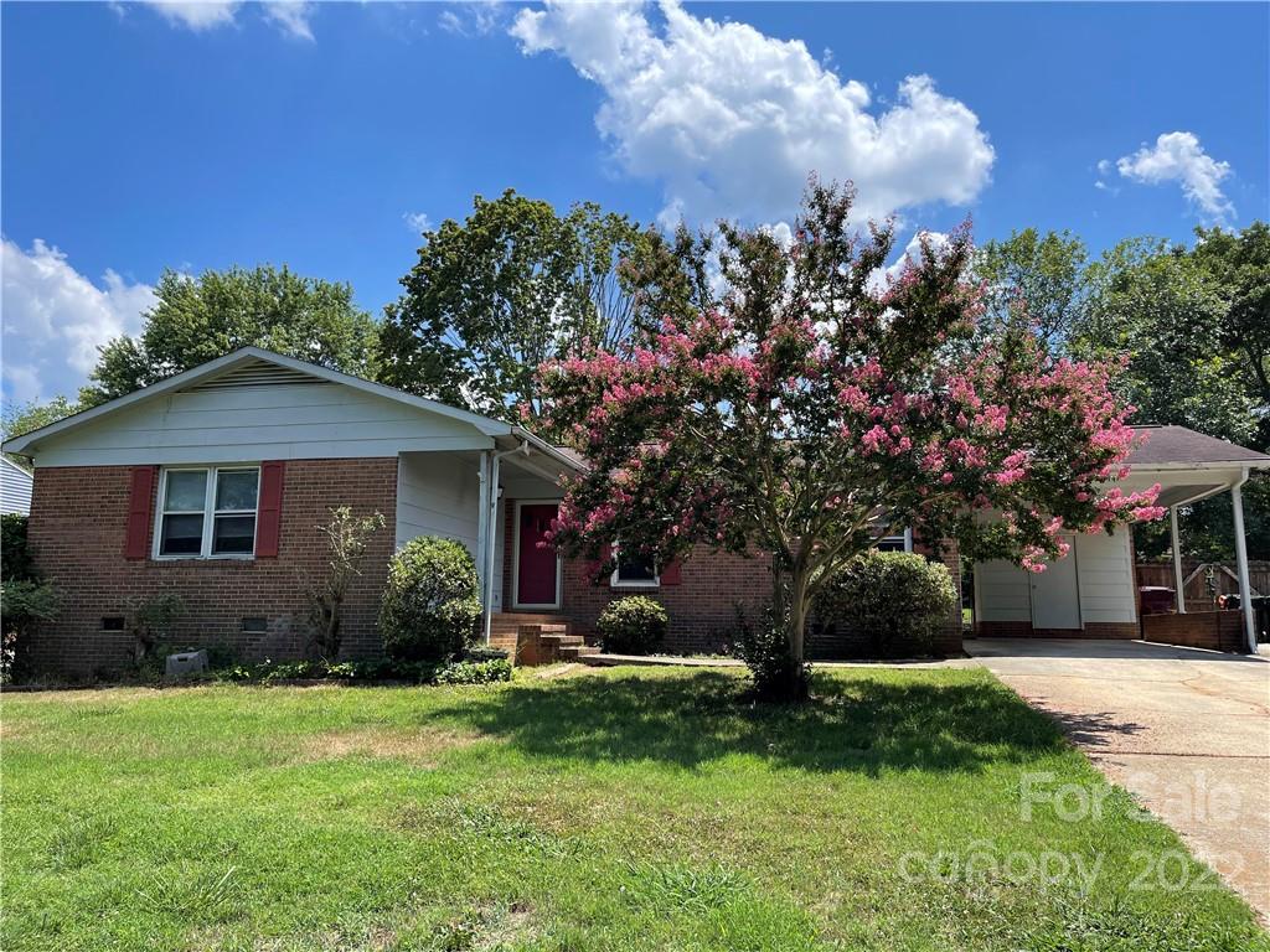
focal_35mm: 26
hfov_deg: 67.3
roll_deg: -0.8
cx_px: 635
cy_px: 476
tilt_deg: +8.7
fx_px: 954
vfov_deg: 53.1
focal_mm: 5.1
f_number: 1.6
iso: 32
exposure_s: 1/2924
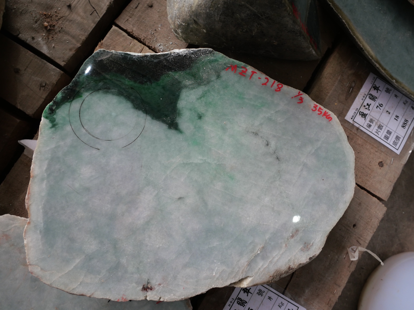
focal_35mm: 18
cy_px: 155
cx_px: 207
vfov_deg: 71.6
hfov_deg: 87.8
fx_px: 215
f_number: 4
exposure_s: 1/60
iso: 320
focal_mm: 9
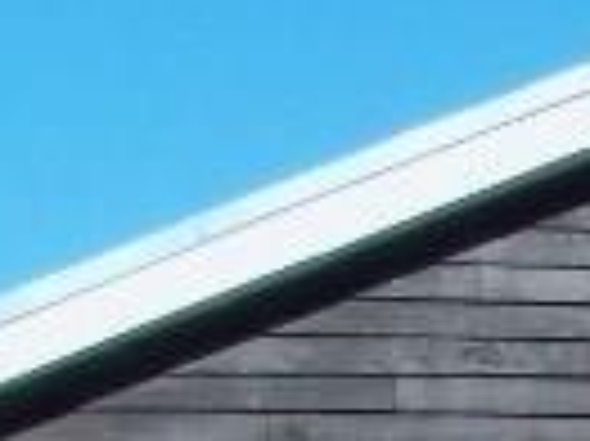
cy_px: 1492
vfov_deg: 5.1
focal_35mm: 273
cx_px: 968
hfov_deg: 7.1
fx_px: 4649
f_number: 3
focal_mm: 6.3
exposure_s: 1/500
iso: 80
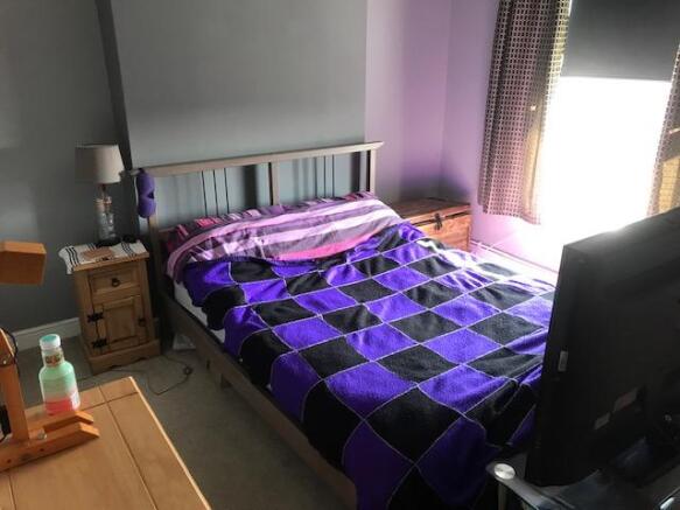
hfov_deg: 63.5
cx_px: 340
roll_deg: -0.6
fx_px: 550
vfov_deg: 49.7
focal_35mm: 28
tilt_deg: -20.7
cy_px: 255
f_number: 1.8
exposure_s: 1/20
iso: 40
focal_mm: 3.99
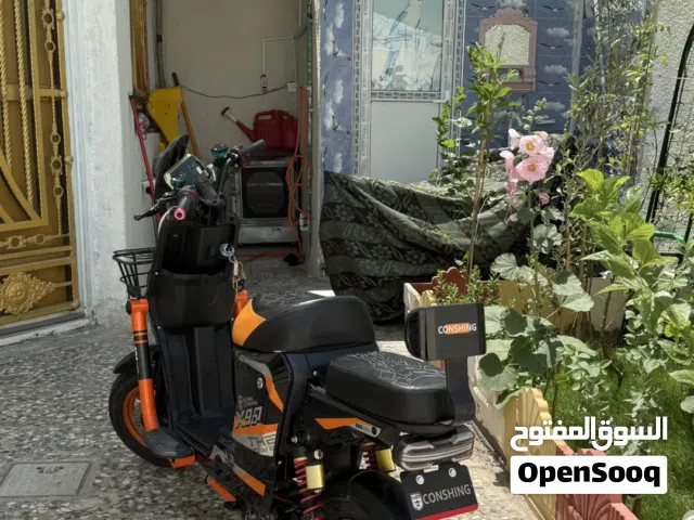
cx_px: 347
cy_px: 260
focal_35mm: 24
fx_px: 481
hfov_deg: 71.6
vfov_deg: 56.8
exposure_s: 1/1292
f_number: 1.78
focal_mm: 6.76
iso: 80
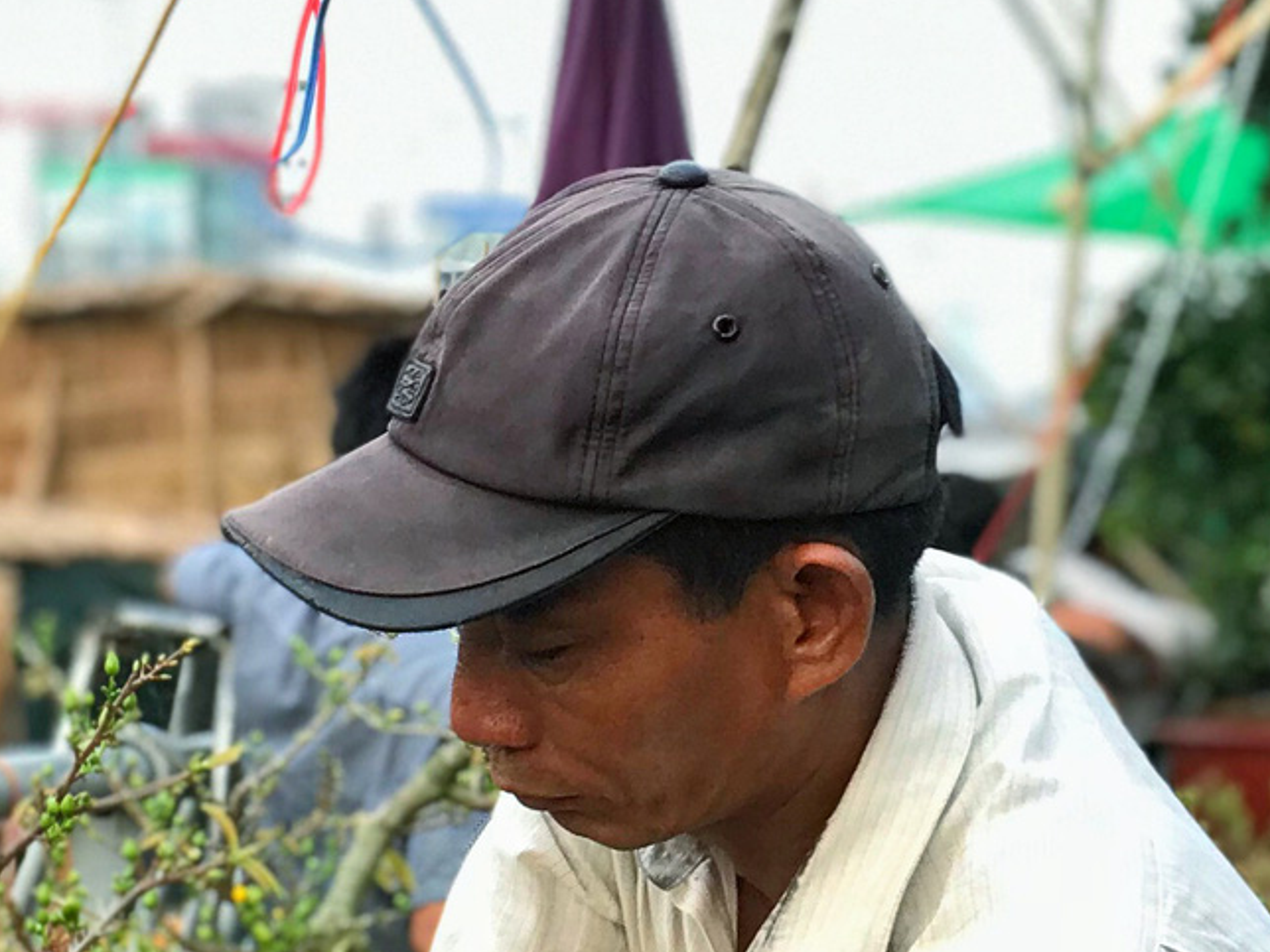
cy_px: 1277
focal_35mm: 177
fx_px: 6494
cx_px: -316
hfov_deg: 10.9
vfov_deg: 8.3
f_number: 2.8
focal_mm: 6.6
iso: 25
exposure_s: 1/50
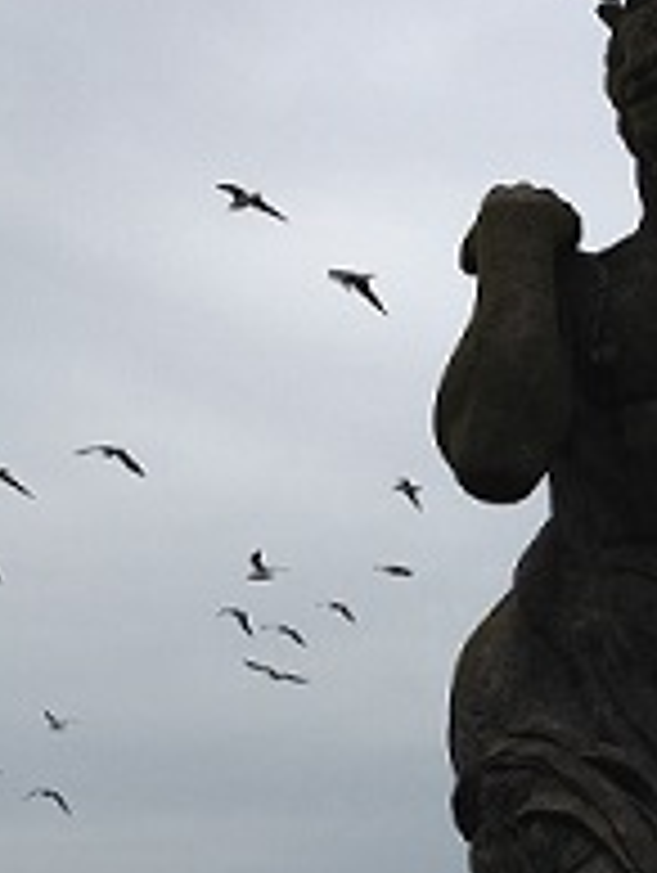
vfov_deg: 26.2
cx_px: 652
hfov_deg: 19.9
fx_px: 1818
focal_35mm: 72
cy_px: 763
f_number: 2.4
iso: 50
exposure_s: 1/812
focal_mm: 4.28
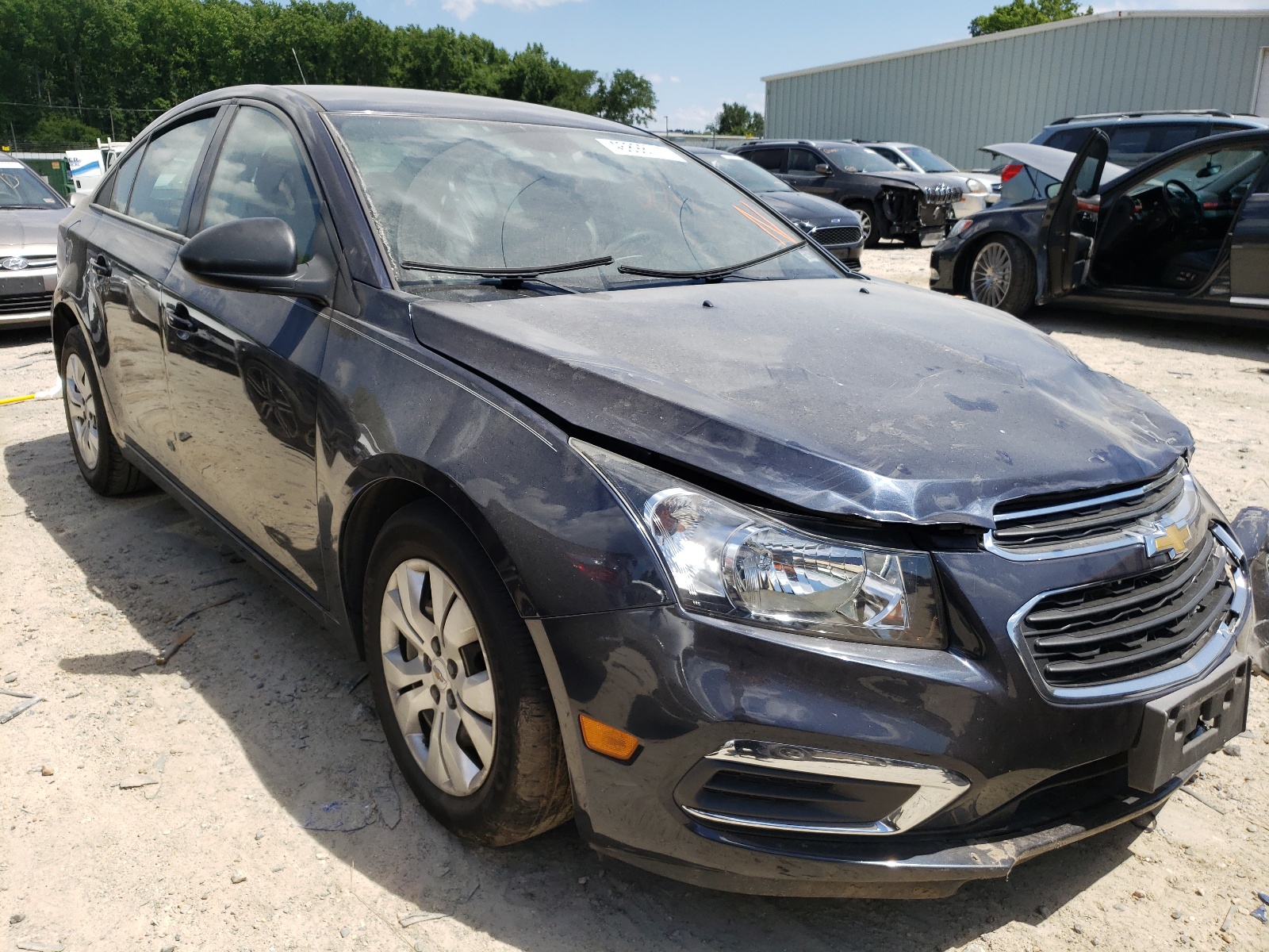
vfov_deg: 53.1
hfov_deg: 67.3
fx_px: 953
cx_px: 634
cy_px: 476
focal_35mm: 26
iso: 50
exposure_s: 1/2500
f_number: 1.5
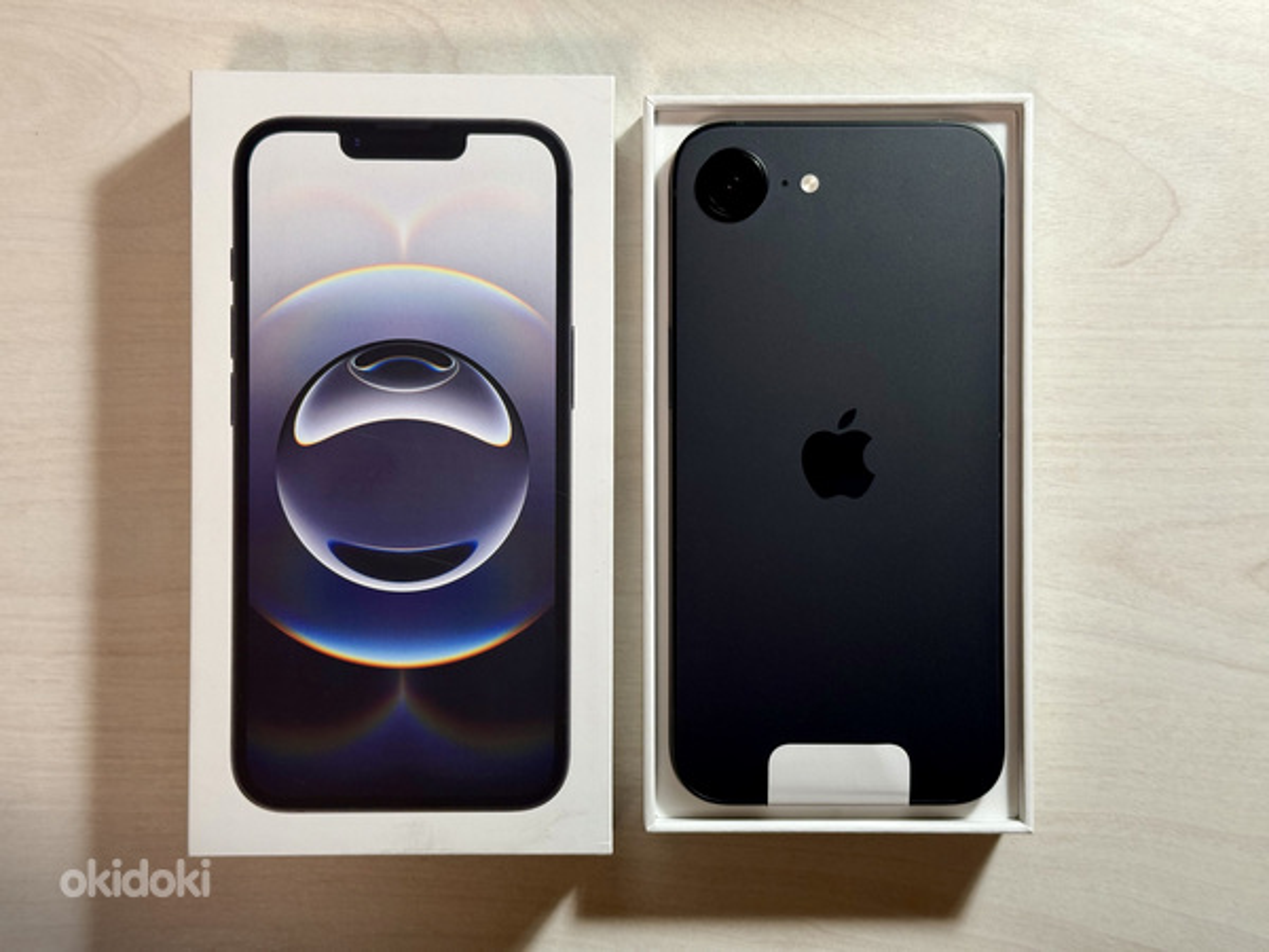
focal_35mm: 48
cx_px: 634
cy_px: 476
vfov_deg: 30.3
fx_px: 1760
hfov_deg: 39.7
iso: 64
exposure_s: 1/64
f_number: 1.78
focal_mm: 6.76
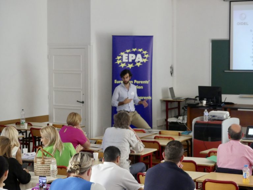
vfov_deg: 16.4
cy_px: 95
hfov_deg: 21.8
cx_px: 126
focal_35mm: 90
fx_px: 658
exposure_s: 1/80
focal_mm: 16.1
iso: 800
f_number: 2.8
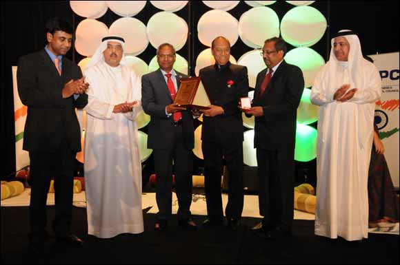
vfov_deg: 39.9
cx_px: 200
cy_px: 132
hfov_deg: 57.3
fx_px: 366
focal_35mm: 33
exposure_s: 1/80
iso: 800
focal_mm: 22
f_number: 3.5
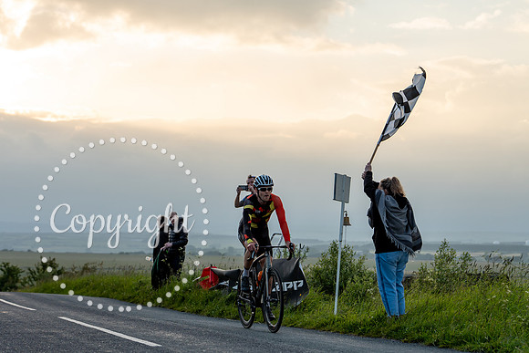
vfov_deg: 15.9
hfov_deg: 23.6
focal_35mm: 86
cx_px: 264
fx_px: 1264
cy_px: 176
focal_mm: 86
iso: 400
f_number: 4.5
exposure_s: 1/1250
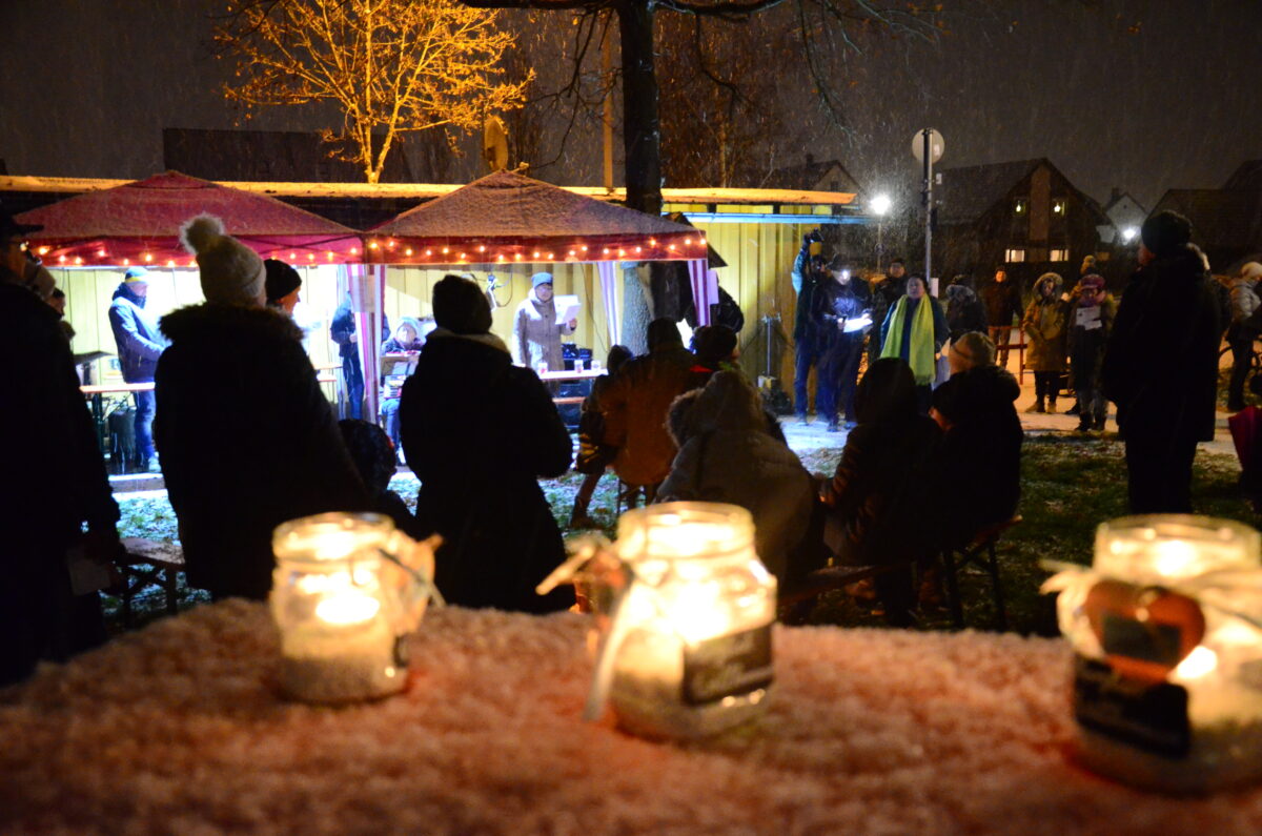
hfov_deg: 53.2
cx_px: 631
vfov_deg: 36.7
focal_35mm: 36
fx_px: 1259
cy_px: 418
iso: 6400
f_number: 3.8
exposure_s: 1/8
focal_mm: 24
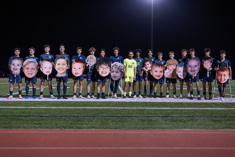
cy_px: 78
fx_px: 326
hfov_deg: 39.6
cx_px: 118
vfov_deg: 27.0
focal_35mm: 50
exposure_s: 1/500
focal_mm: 50
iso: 320
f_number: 1.2
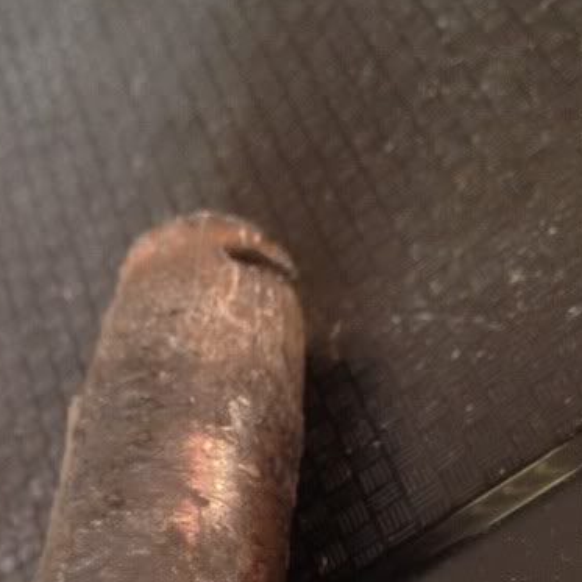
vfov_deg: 19.3
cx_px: 126
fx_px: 1617
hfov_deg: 20.2
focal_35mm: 85
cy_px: 682
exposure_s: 1/20
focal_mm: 4.3
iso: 100
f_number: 2.4
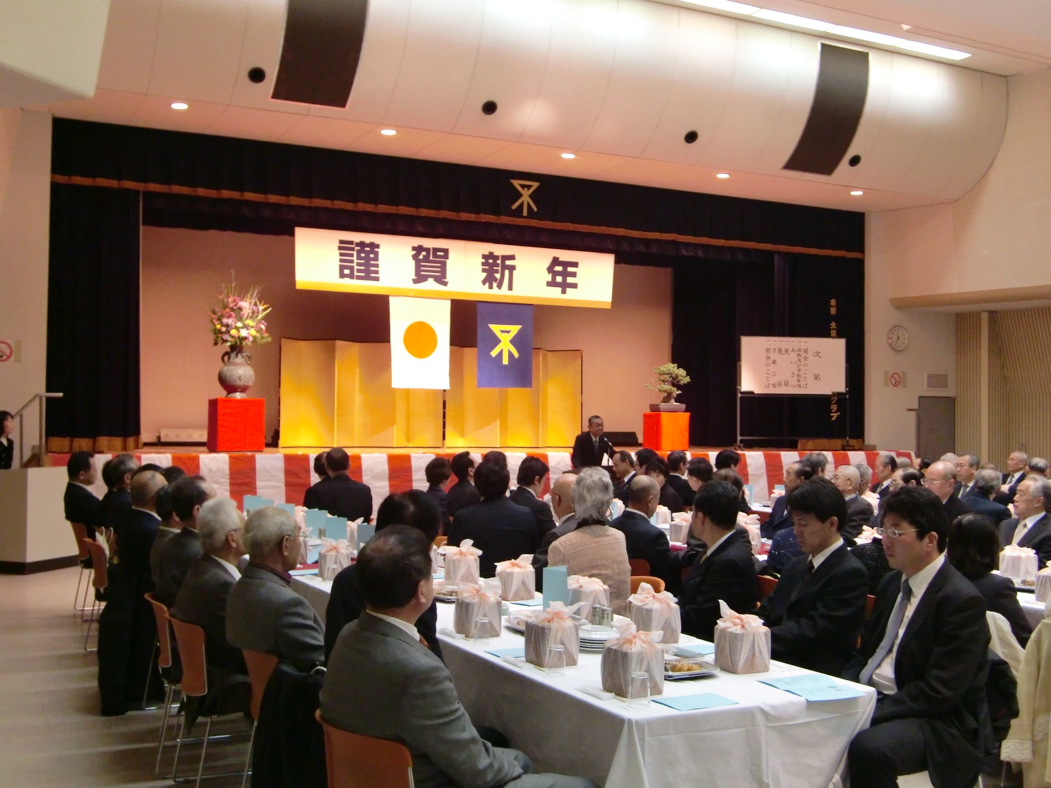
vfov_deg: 36.8
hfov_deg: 47.9
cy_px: 394
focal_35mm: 39
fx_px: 1184
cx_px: 526
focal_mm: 6.9
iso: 400
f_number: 3
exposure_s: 1/40
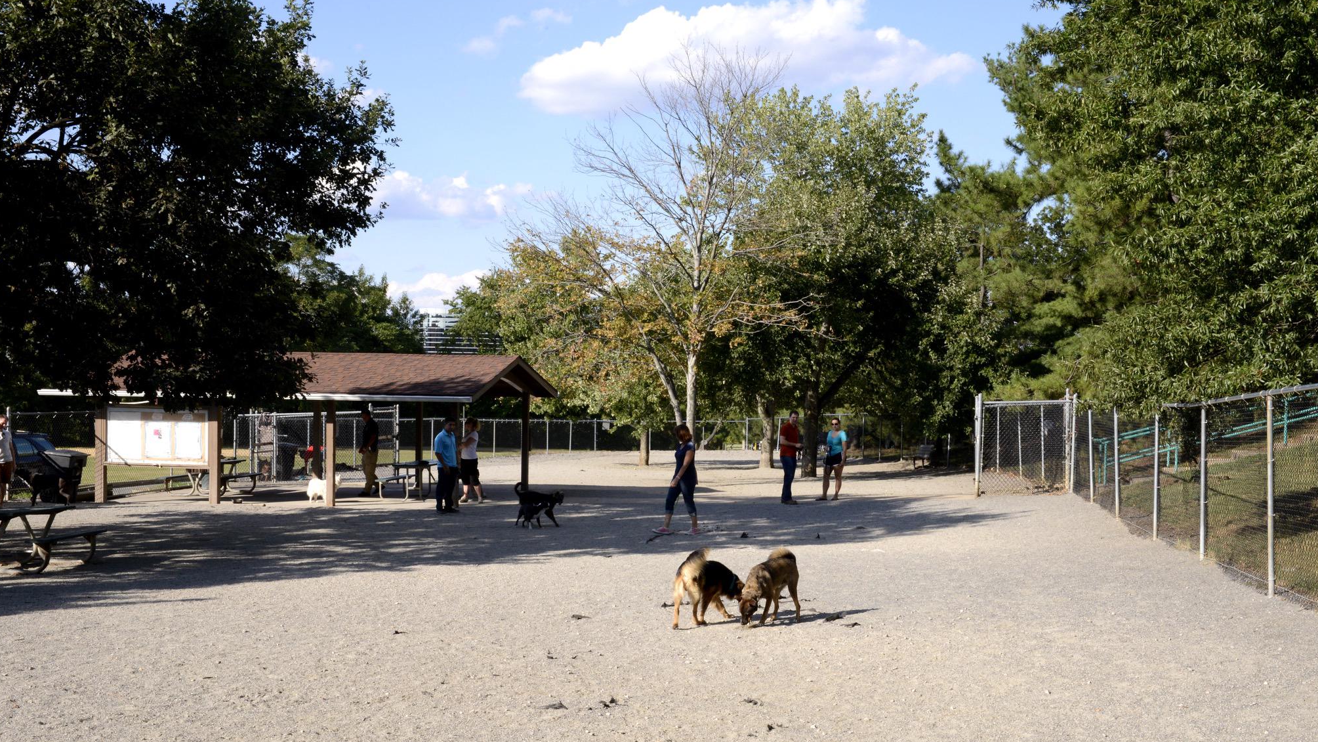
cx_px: 664
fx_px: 1643
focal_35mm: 47
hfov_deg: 43.7
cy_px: 430
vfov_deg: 25.4
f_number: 22
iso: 800
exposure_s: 1/200
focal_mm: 44
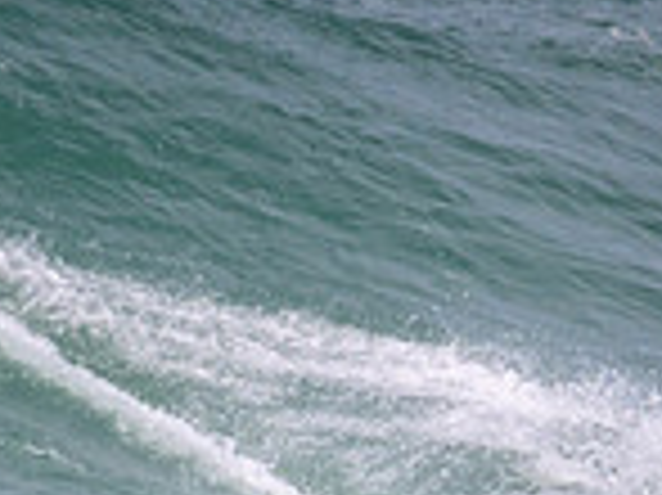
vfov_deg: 0.5
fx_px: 57994
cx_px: 261
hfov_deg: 0.7
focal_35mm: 3035
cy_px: 583
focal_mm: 800
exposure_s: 1/2000
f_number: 11
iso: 800
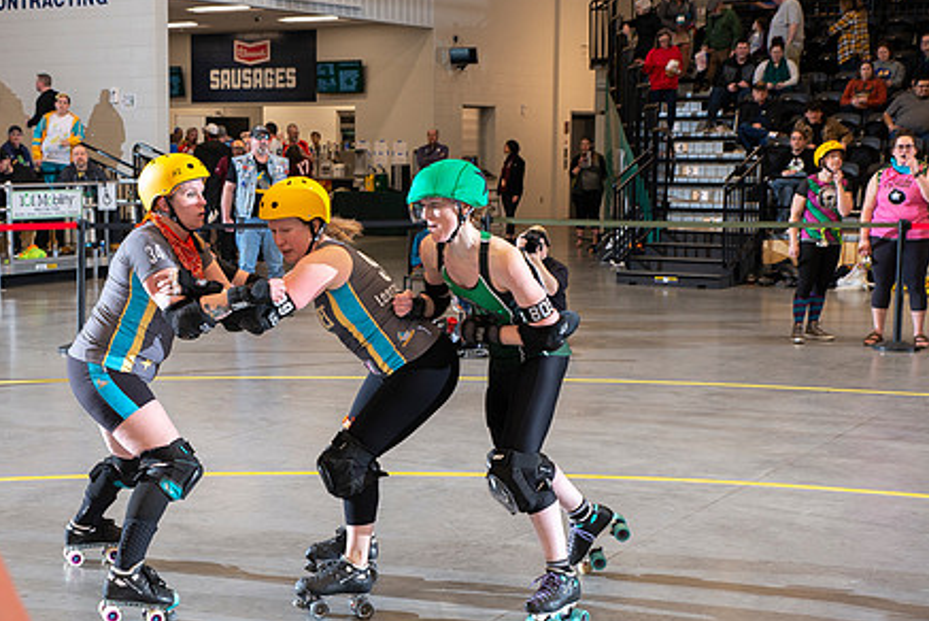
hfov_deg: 32.7
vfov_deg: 22.3
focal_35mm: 61
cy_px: 312
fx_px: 1575
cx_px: 355
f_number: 5.6
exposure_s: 1/160
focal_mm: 46
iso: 640
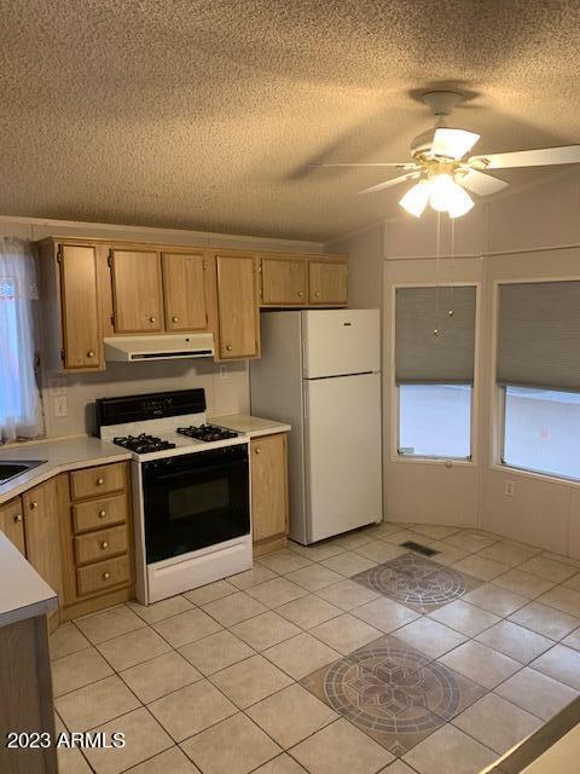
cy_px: 387
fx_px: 581
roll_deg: +0.3
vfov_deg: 67.3
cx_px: 290
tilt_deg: -5.7
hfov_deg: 53.1
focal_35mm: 26
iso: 160
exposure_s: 1/60
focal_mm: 4.25
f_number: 1.8
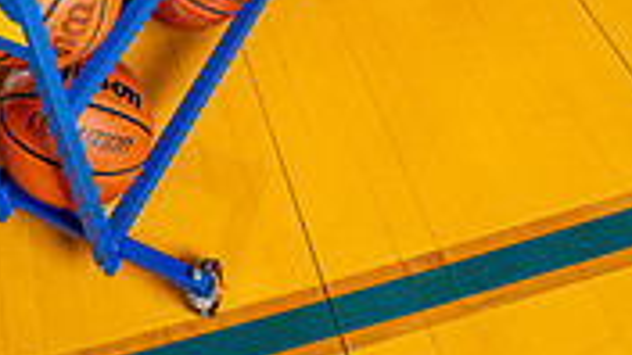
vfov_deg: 14.3
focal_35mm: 67
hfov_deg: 30.5
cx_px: 108
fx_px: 1123
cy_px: -405
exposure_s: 1/250
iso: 160
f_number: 4
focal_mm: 25
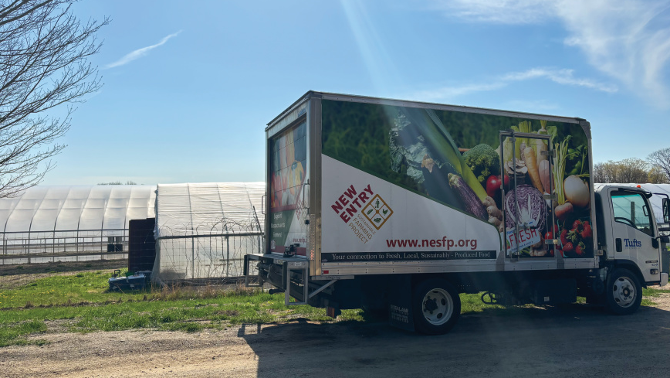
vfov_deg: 40.2
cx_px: 336
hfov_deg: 66.0
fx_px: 515
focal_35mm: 29
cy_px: 180
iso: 50
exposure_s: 1/7700
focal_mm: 6
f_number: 1.6
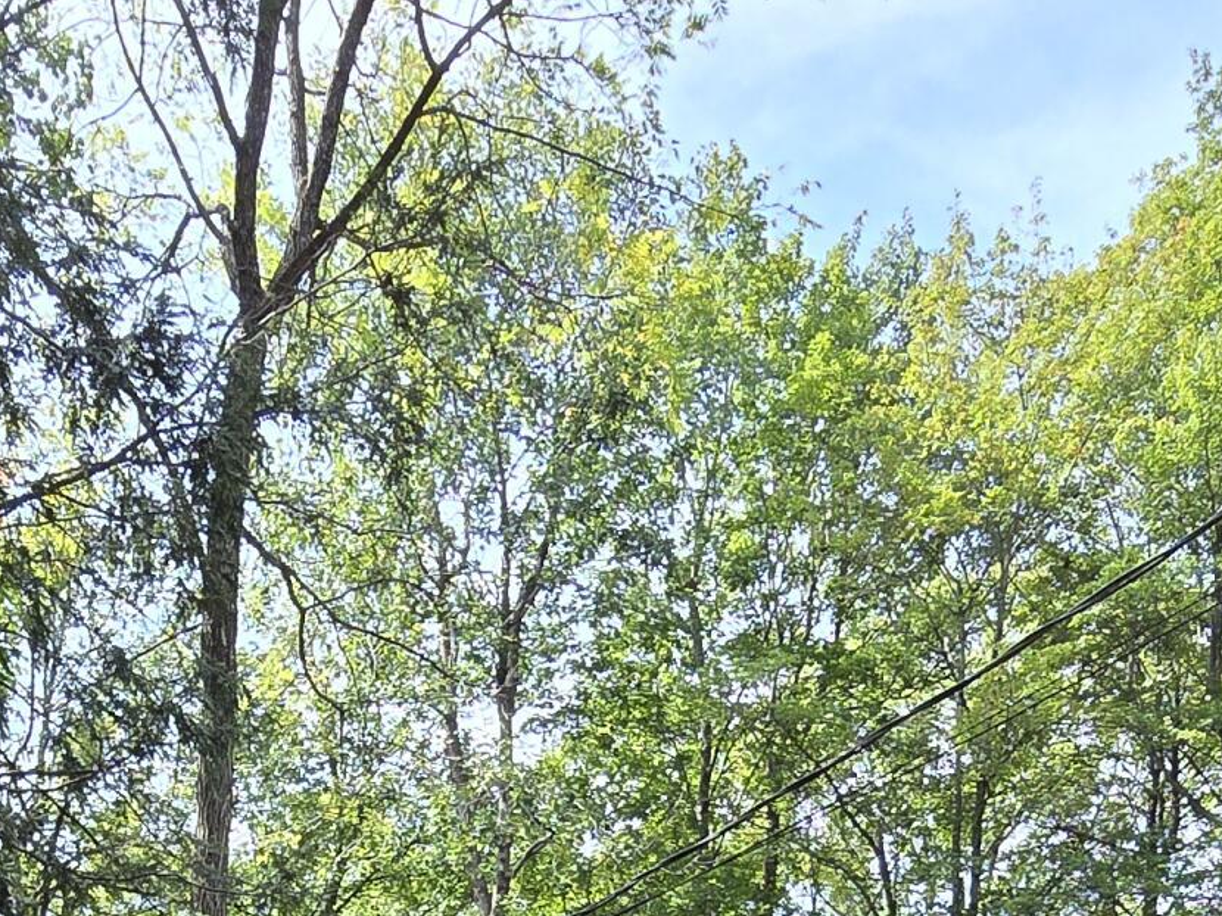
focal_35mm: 47
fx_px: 1659
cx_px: 309
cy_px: 1537
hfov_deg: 39.4
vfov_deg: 22.3
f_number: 2.2
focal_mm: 2.2
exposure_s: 1/318
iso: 50
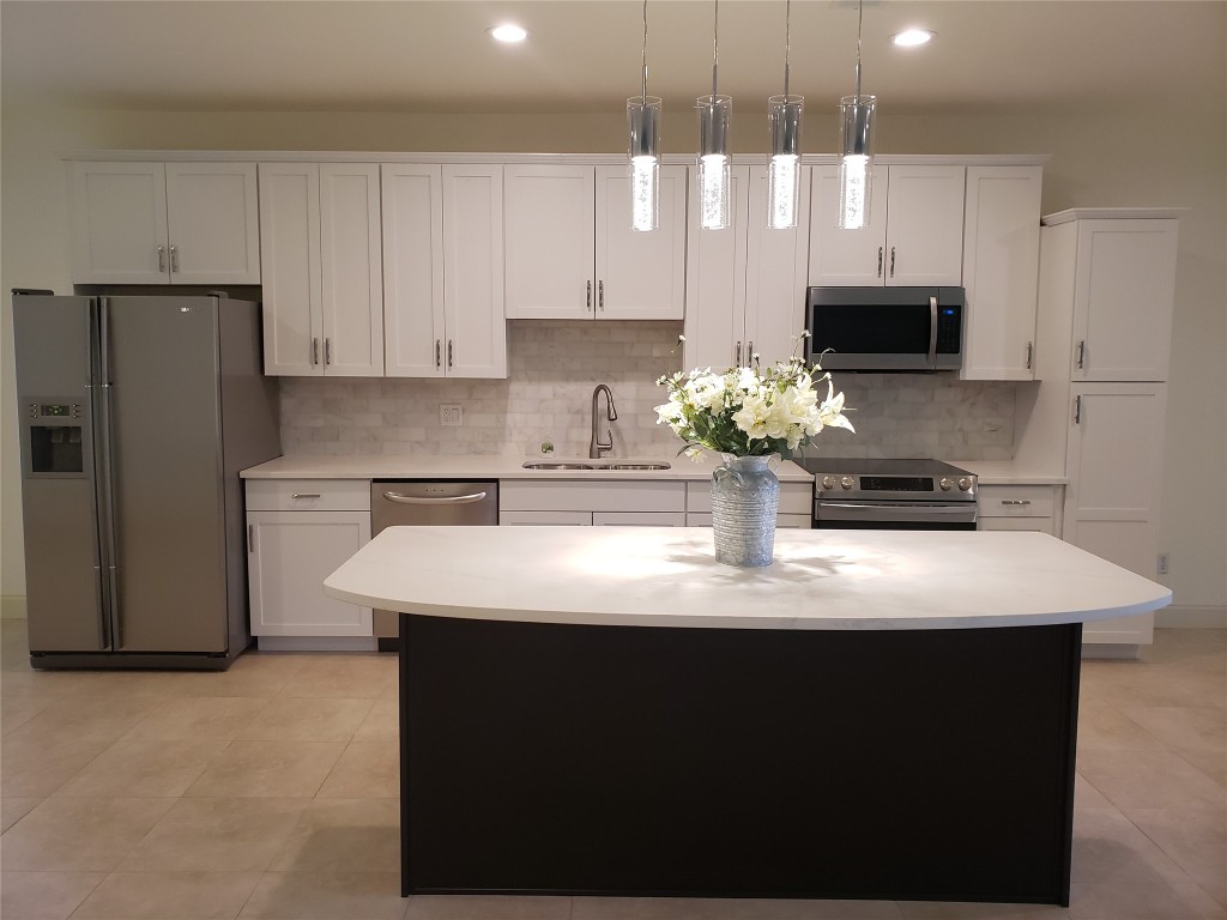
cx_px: 614
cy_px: 460
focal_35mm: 26
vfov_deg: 53.1
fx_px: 922
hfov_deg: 67.3
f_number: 2.4
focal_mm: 4.3
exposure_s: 1/60
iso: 200
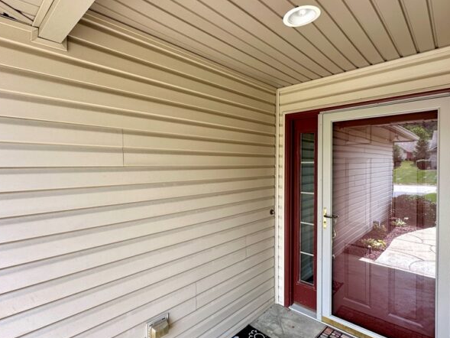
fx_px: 247
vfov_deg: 68.7
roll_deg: +0.6
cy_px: 167
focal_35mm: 19
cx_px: 209
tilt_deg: -0.9
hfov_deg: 84.5
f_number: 2.2
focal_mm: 2.22
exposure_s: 1/173
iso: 40
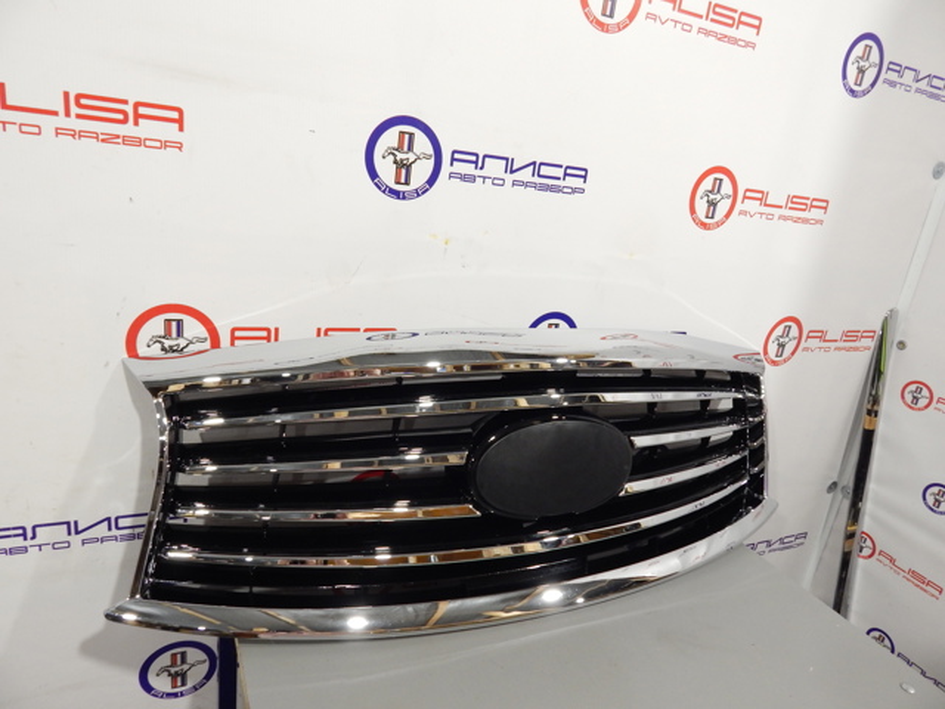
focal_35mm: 23
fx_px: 628
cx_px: 472
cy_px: 354
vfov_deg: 58.9
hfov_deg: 73.9
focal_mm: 4
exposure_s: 1/30
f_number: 3
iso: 360
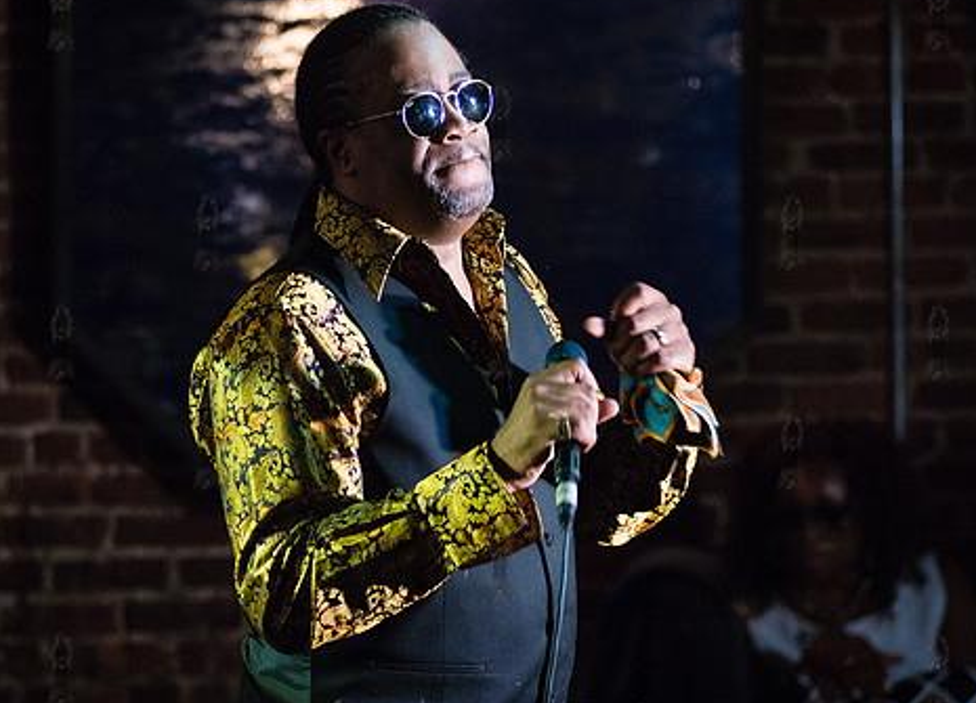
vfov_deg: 9.9
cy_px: 314
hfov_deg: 13.7
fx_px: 4059
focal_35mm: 146
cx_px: 413
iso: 4000
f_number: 2.8
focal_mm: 105
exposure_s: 1/200
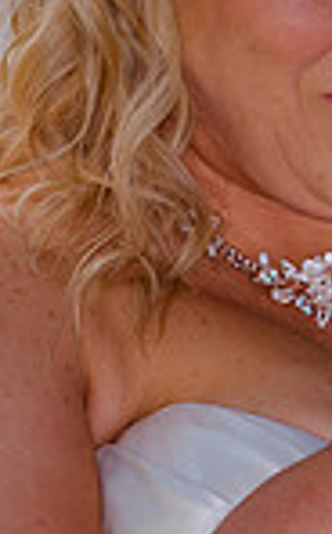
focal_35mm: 920
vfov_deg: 2.3
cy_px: 162
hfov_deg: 1.4
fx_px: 13371
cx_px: 414
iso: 200
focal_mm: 200
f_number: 4.5
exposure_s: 1/500
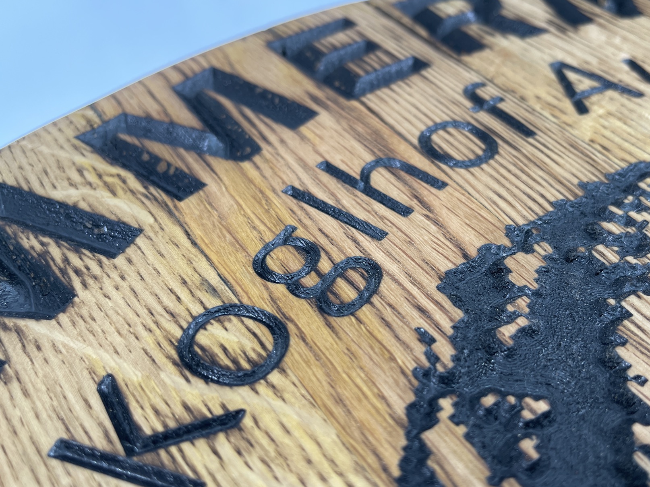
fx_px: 620
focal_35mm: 33
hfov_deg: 54.9
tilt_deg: -37.8
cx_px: 393
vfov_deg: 42.9
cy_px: 262
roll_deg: +6.0
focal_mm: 5.1
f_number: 1.6
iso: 40
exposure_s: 1/120
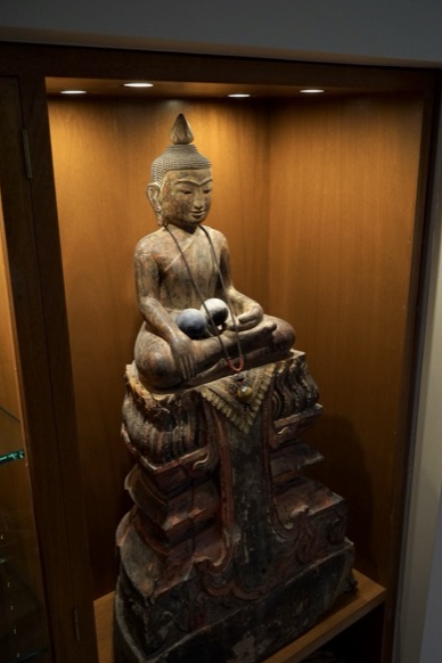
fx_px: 626
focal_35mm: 34
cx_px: 227
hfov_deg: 38.9
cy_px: 341
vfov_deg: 55.8
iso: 2000
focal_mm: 33
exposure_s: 1/100
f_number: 7.1
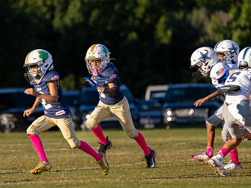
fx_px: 2785
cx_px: 75
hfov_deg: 5.2
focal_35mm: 384
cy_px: 84
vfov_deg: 3.9
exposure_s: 1/2000
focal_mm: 200
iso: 200
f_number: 2.8
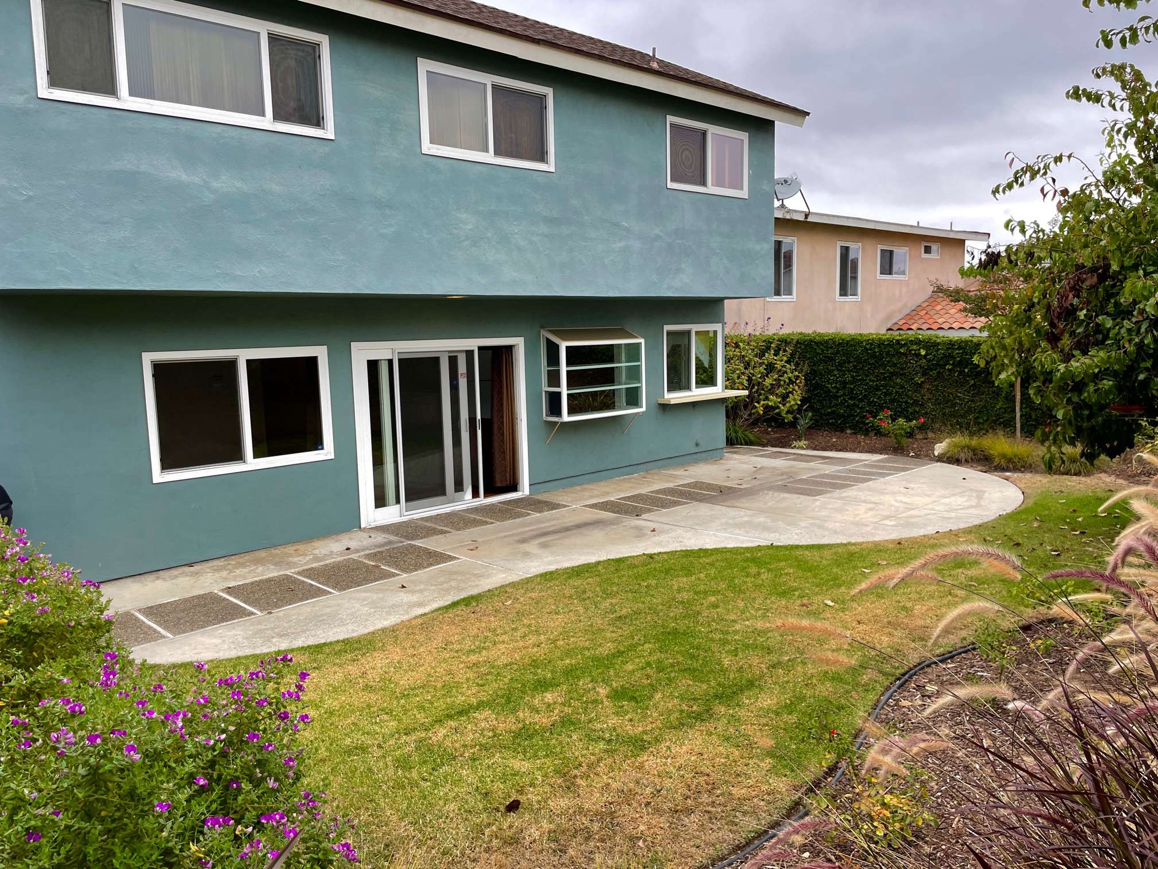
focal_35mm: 26
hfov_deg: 67.3
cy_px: 434
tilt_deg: -6.9
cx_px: 579
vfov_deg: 53.1
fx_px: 870
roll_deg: +1.9
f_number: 1.6
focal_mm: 4.2
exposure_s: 1/493
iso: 32
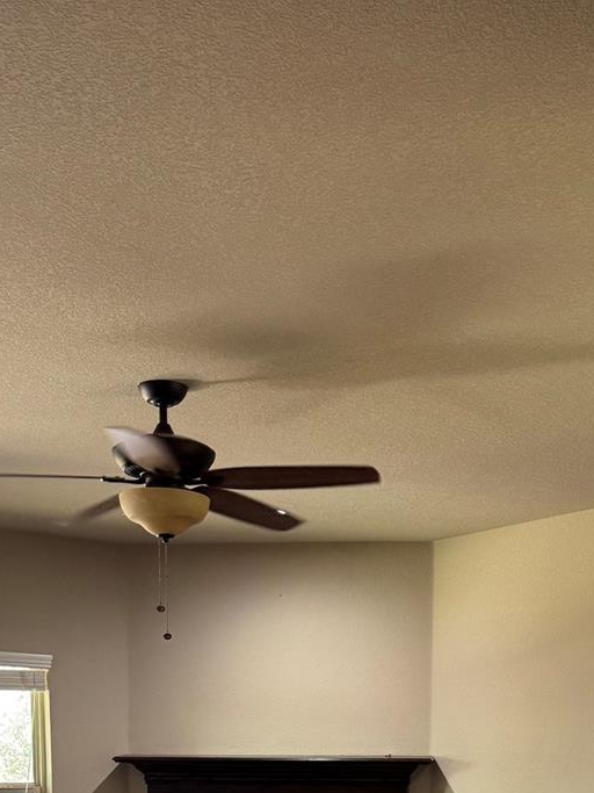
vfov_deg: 31.5
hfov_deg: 27.0
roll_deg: +0.1
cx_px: 356
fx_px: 1236
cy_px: 873
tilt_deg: -5.1
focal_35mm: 54
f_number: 1.78
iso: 250
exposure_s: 1/60
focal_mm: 6.76
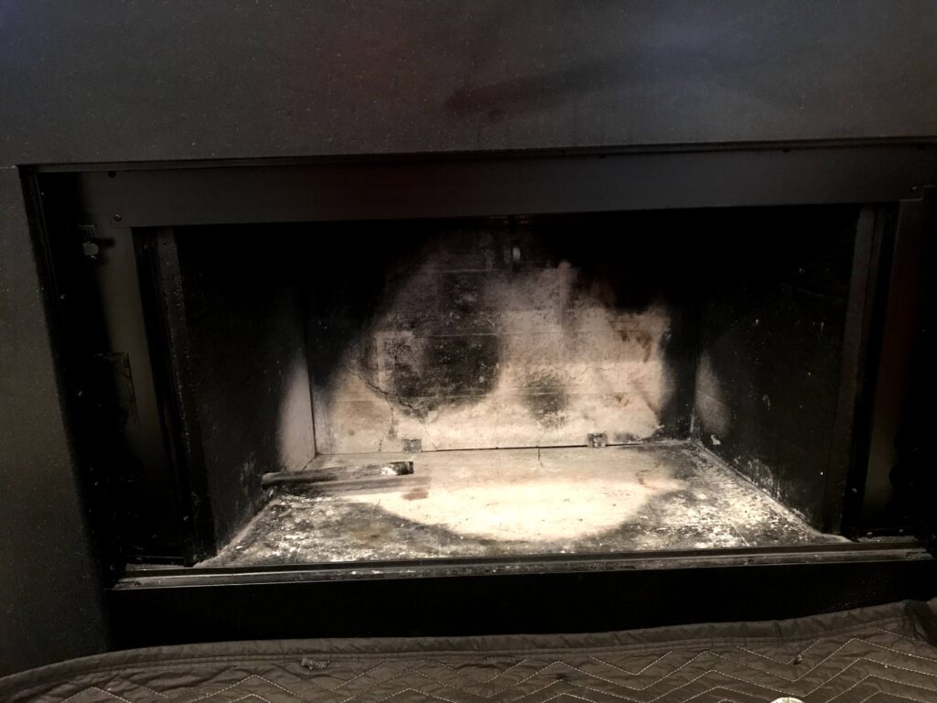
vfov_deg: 49.7
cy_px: 352
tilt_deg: -16.6
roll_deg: +1.5
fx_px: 758
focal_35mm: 28
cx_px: 468
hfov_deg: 63.4
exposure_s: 1/5
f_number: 1.8
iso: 100
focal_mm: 3.99
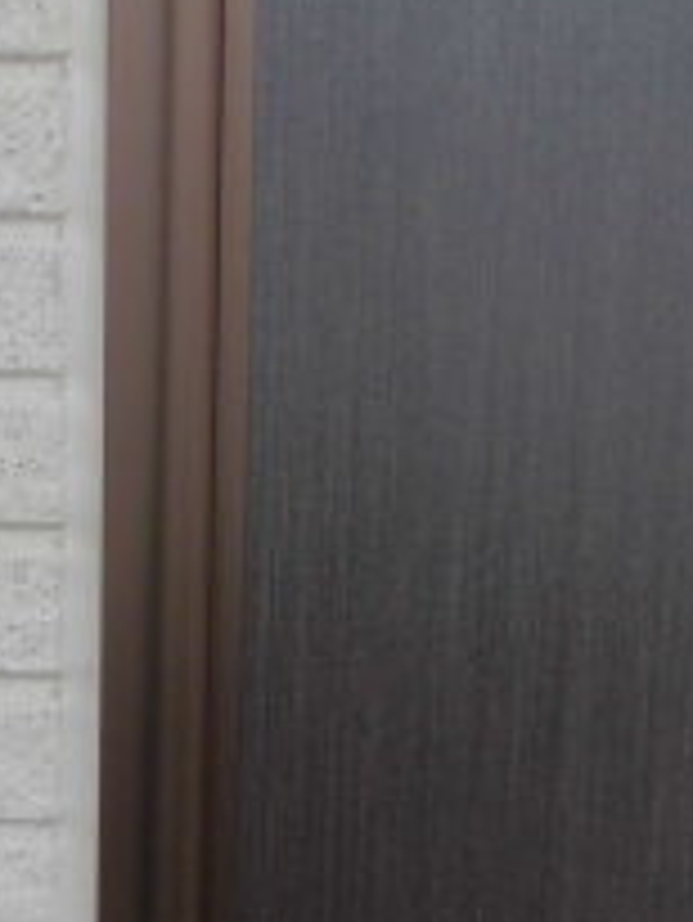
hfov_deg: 17.6
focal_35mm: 81
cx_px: -72
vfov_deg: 23.2
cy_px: 909
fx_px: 2160
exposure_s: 1/100
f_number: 3.5
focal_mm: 4.6
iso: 100
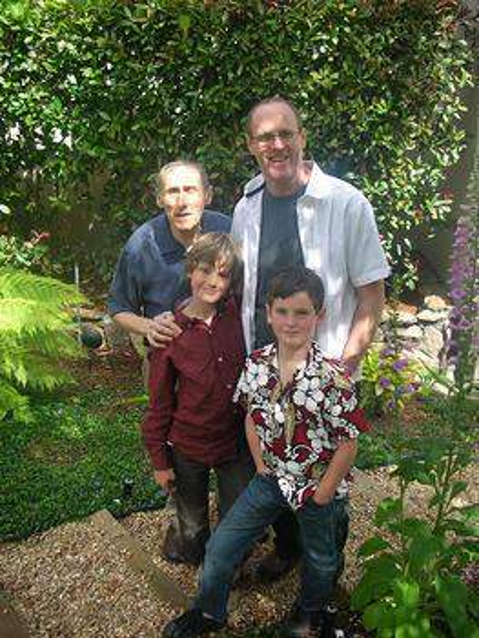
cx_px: 240
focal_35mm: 35
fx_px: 645
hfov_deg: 40.7
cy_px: 319
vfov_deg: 52.6
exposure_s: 1/164
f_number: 3
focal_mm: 5.8
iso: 50
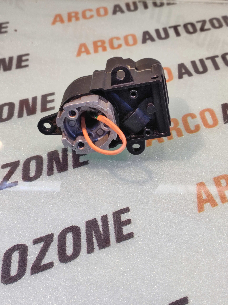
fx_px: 149
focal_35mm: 17
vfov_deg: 91.1
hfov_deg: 74.7
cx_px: 114
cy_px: 152
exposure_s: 1/33
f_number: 1.79
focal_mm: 4.74
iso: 174
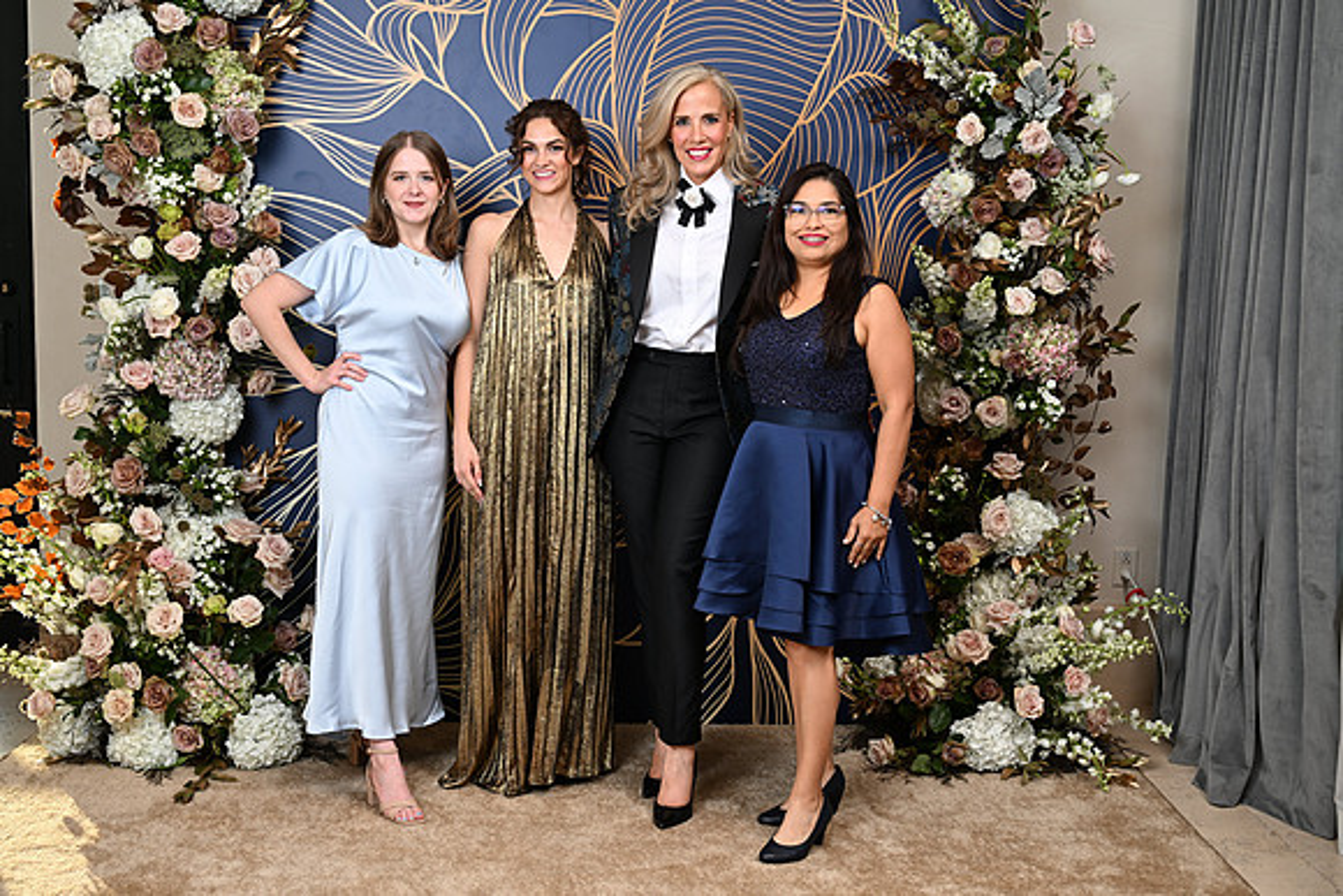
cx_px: 672
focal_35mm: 45
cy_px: 448
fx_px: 1679
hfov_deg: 43.6
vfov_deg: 29.9
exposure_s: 1/125
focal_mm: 45
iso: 125
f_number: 5.6
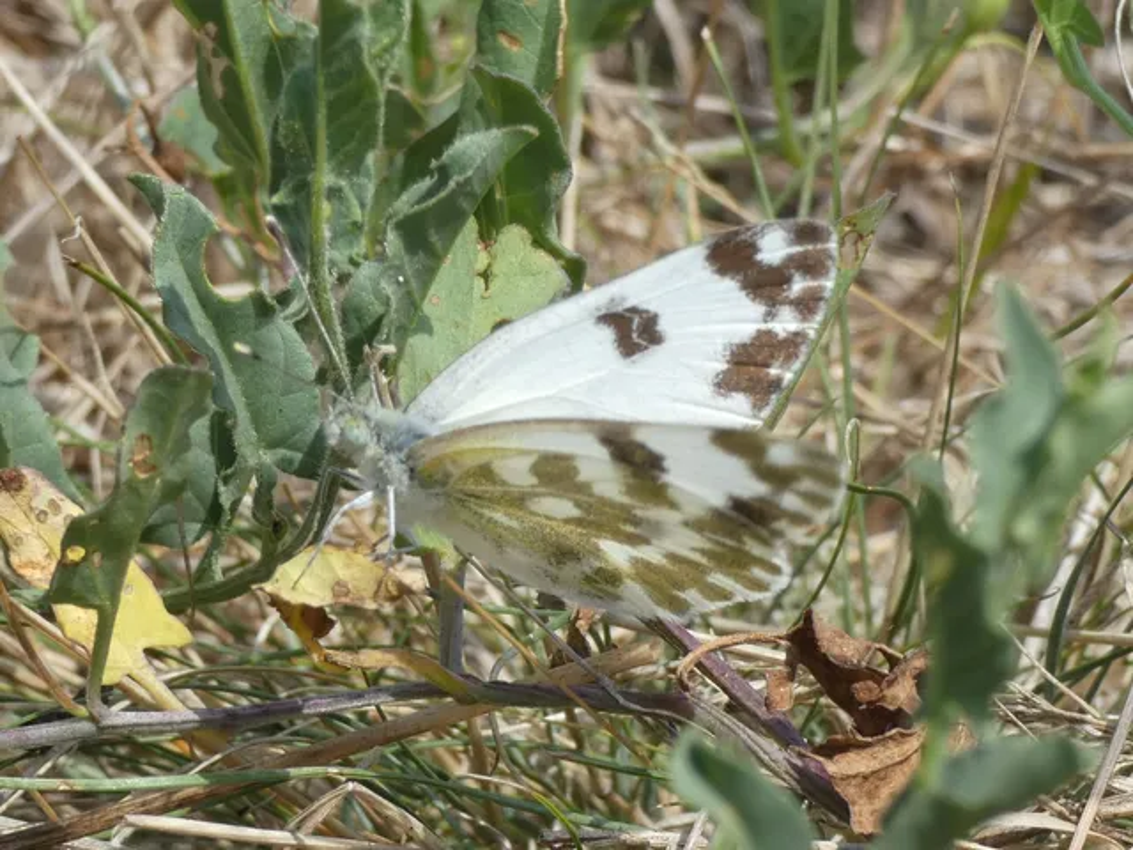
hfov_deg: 12.0
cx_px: 566
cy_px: 425
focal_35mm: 164
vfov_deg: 9.1
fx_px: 5368
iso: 80
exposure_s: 1/160
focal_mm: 29.5
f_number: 5.4
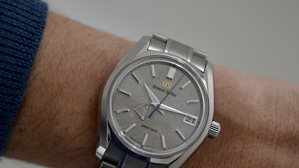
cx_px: 154
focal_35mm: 79
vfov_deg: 15.3
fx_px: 626
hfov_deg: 26.8
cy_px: 97
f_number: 3
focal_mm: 40
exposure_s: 1/60
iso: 2500
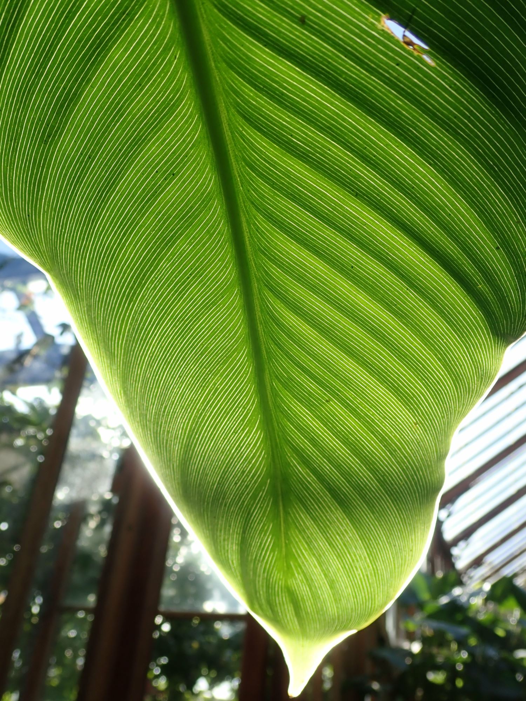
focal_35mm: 30
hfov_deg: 46.8
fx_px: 608
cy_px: 350
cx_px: 263
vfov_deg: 60.0
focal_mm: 5.5
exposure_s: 1/250
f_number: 3.2
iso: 100
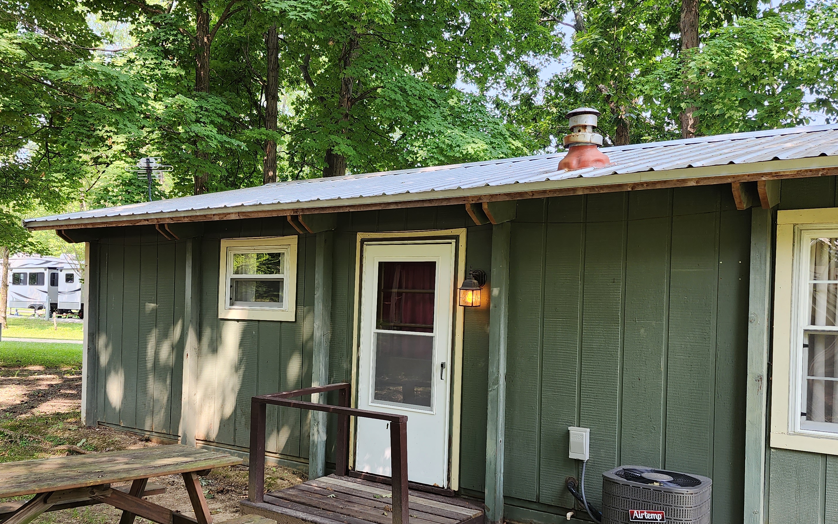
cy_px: 321
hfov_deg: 56.5
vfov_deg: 37.1
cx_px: 365
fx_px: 777
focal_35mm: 34
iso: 50
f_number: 1.8
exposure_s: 1/180
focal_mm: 6.4
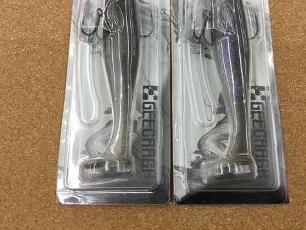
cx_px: 164
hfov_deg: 47.8
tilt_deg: -72.5
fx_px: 345
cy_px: 87
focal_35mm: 39
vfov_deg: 36.6
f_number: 2.4
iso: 32
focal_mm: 3.3
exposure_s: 1/30
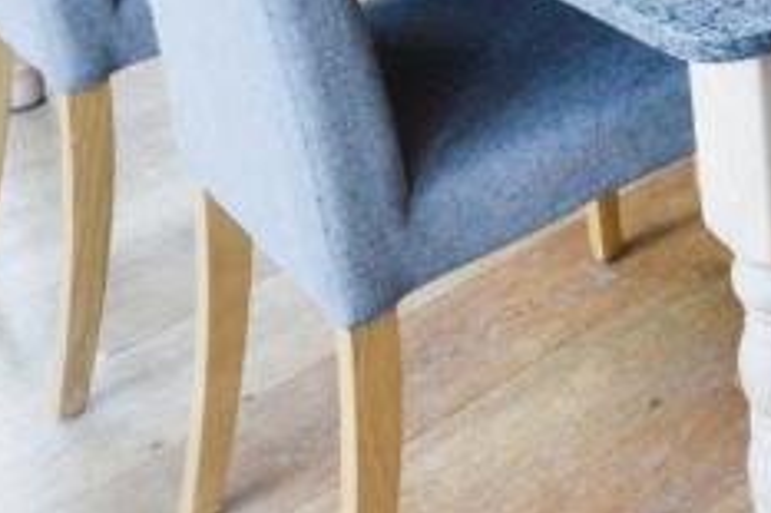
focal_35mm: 66
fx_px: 1412
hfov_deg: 23.5
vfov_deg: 16.4
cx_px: 1195
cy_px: -472
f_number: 9
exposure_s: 1/40
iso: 1600
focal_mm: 10
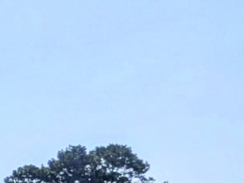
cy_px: 265
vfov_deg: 20.4
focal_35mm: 63
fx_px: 444
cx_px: -248
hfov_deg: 18.7
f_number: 2.2
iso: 49
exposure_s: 1/4184
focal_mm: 1.85
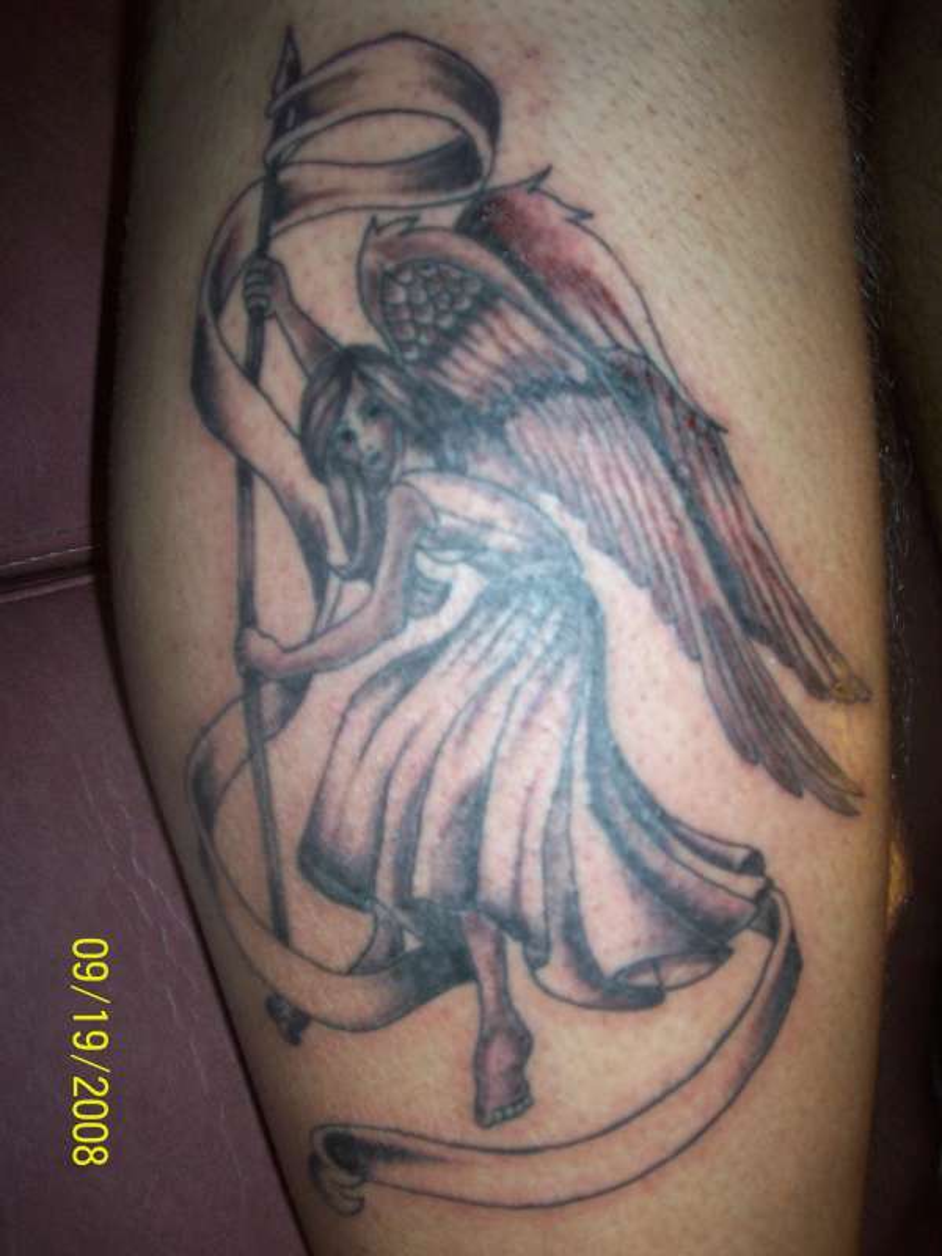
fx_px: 1343
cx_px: 471
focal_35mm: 37
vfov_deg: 50.1
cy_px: 628
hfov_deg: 38.7
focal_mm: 6.2
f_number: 2.8
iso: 80
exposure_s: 1/64
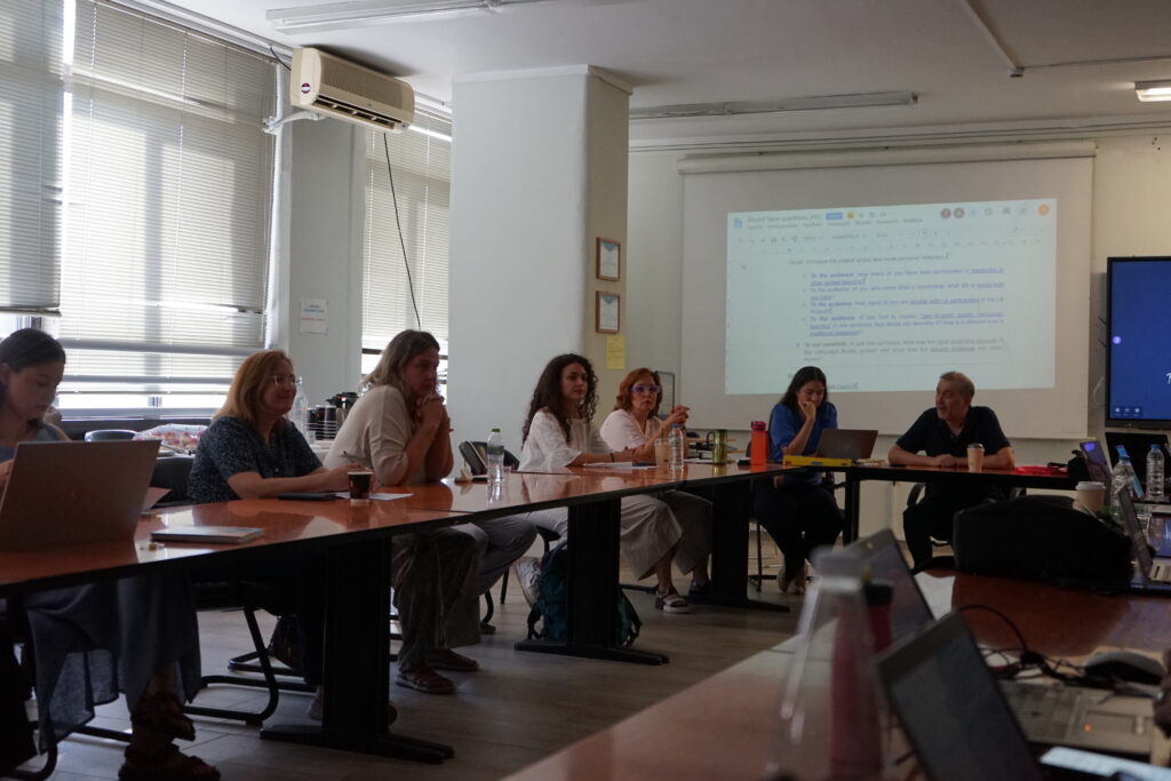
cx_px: 586
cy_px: 390
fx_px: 1464
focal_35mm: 45
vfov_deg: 29.9
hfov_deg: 43.6
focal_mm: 45
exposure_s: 1/160
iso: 1600
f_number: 4.5
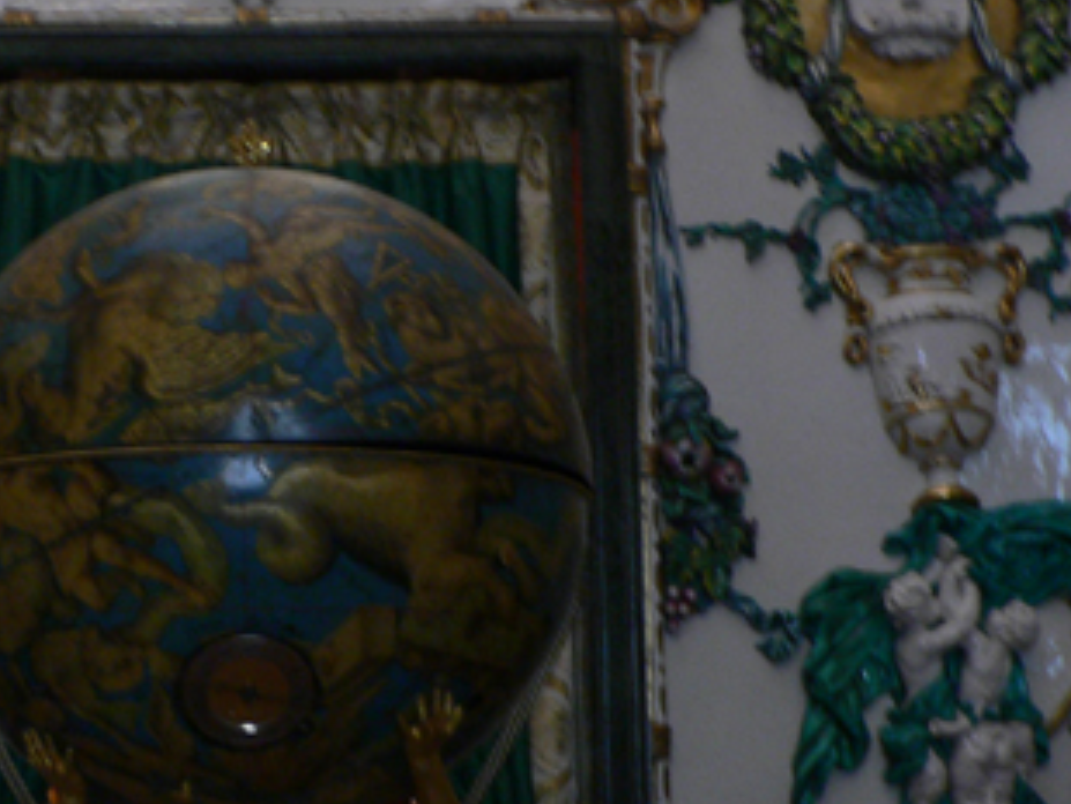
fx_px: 2105
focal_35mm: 68
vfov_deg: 21.6
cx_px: 270
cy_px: 388
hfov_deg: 28.1
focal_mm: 4.6
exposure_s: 1/4
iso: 100
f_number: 2.8
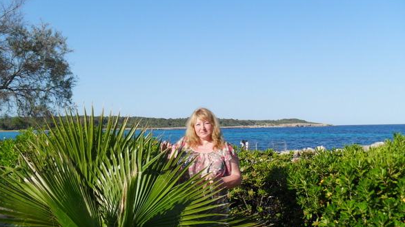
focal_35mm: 39
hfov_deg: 51.6
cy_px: 103
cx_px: 199
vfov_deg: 30.4
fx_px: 419
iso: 80
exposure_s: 1/250
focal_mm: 6.3
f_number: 7.6
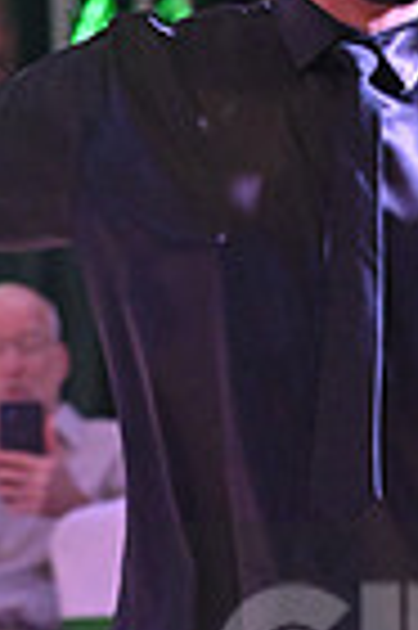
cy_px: 675
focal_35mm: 457
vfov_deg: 4.5
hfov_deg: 3.0
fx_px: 7979
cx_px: 789
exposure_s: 1/400
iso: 5000
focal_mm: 110
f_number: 5
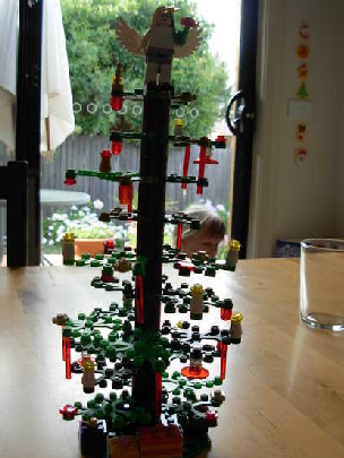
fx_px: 596
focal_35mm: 45
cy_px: 222
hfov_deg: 32.2
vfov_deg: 42.1
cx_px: 153
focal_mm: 6.3
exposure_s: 1/52.2
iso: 79
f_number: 2.9
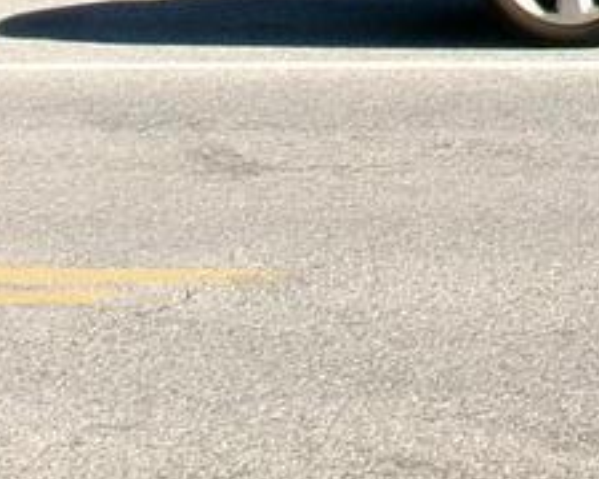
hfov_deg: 10.0
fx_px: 3102
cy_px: -679
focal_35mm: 175
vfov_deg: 8.1
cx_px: 1286
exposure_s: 1/60
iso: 100
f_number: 10.8
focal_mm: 5.1
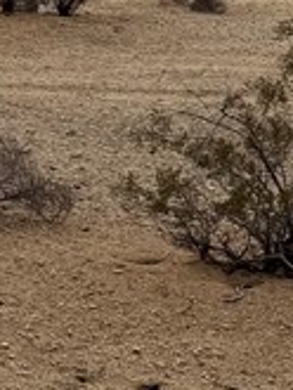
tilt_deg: +3.7
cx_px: -359
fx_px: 1679
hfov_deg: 9.2
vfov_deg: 12.3
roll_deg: -0.1
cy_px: -272
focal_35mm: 149
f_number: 1.78
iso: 80
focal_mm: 6.76
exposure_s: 1/10309
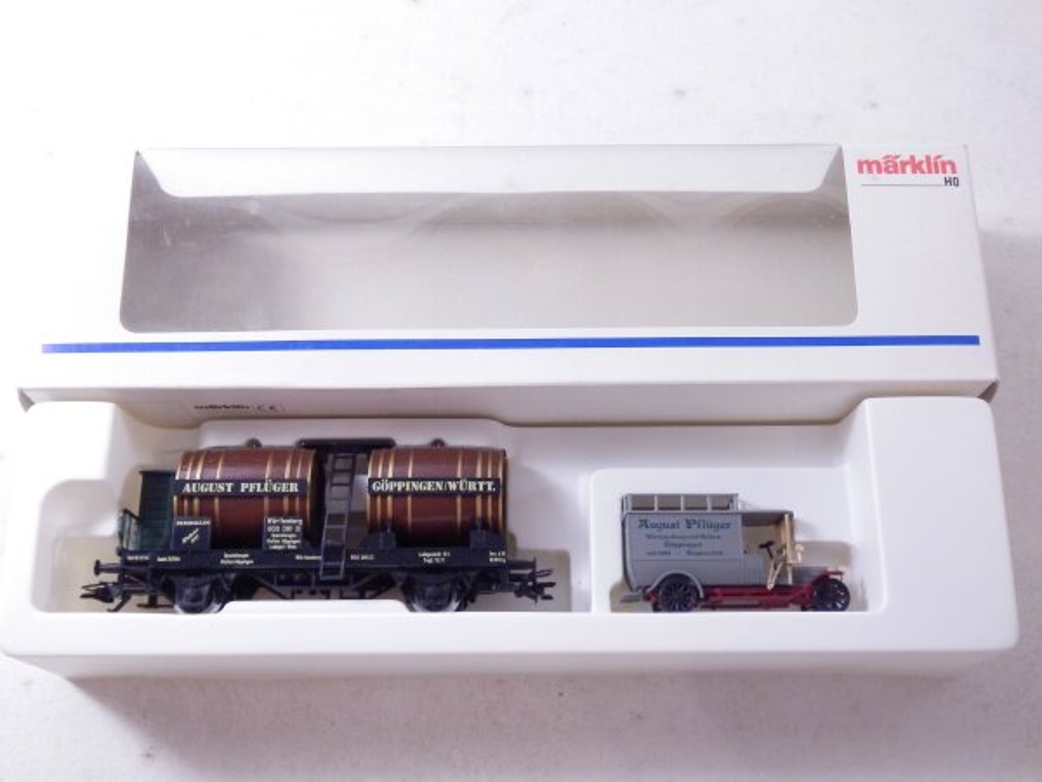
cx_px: 521
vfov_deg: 36.0
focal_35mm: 40
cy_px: 391
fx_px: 1204
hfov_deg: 46.8
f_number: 3.7
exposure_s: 1/160
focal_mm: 7.3
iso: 640
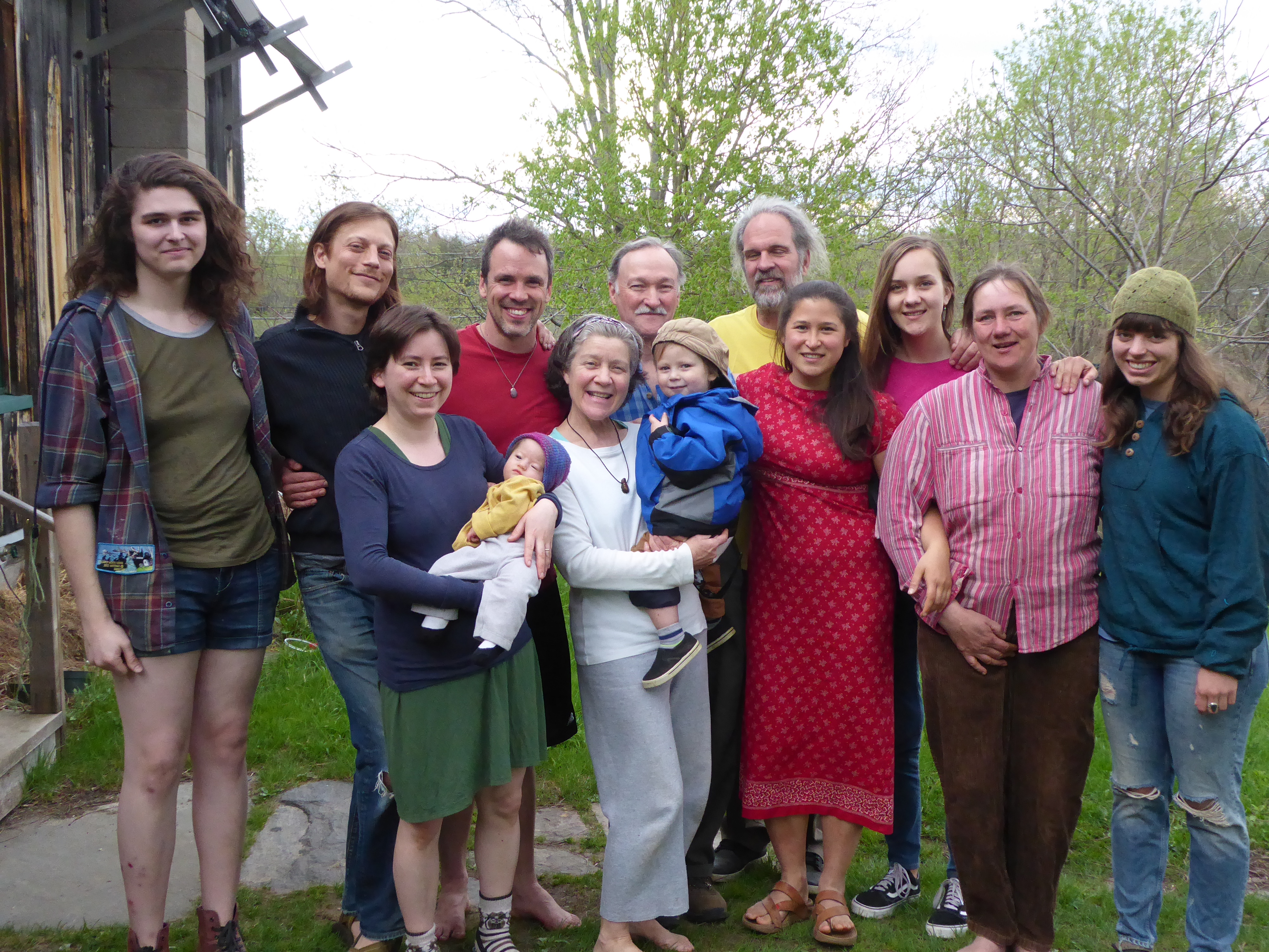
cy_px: 476
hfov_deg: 44.8
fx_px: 1540
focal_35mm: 42
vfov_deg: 34.3
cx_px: 634
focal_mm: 7.2
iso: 640
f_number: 3.8
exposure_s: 1/250
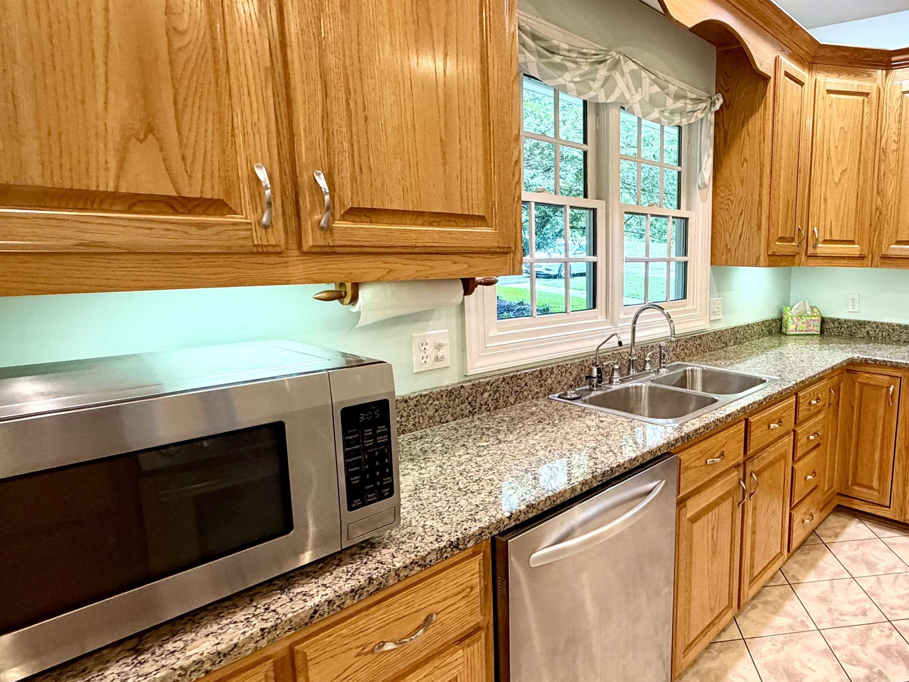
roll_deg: -1.2
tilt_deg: -9.2
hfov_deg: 70.5
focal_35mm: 22
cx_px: 697
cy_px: 336
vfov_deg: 61.1
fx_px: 578
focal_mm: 2.22
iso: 320
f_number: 2.2
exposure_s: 1/60
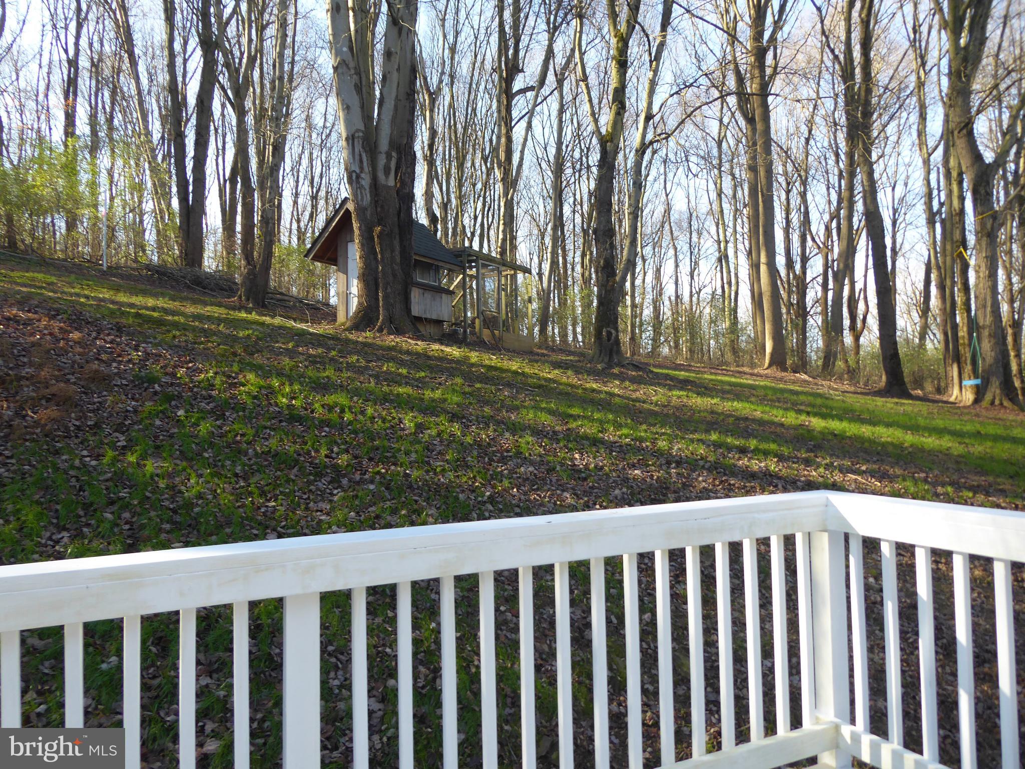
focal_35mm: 25
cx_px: 512
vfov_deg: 54.9
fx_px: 740
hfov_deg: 69.4
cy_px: 384
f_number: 3.3
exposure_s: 1/125
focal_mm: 4.3
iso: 80
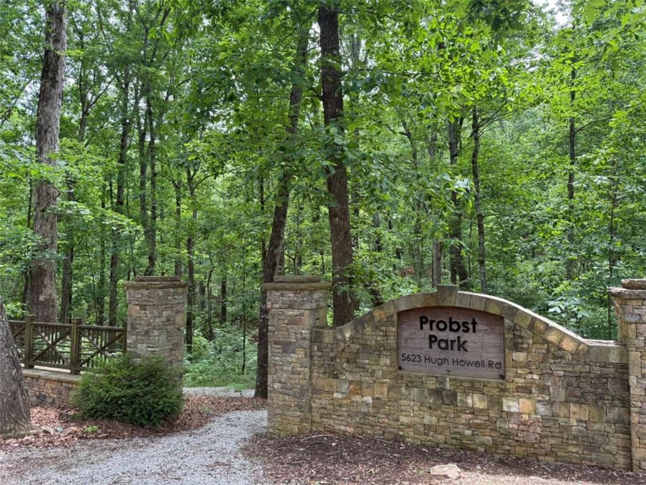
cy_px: 242
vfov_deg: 56.8
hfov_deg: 71.6
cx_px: 323
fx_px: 448
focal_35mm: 24
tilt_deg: +3.6
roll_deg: -0.7
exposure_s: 1/263
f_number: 1.78
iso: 100
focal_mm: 6.76
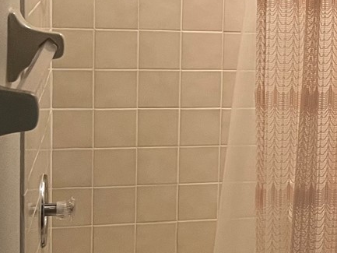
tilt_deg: -7.2
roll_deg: -3.4
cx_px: 529
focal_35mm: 96
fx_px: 935
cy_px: 59
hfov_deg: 17.9
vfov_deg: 15.3
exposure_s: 1/60
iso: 320
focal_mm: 5.7
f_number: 1.5
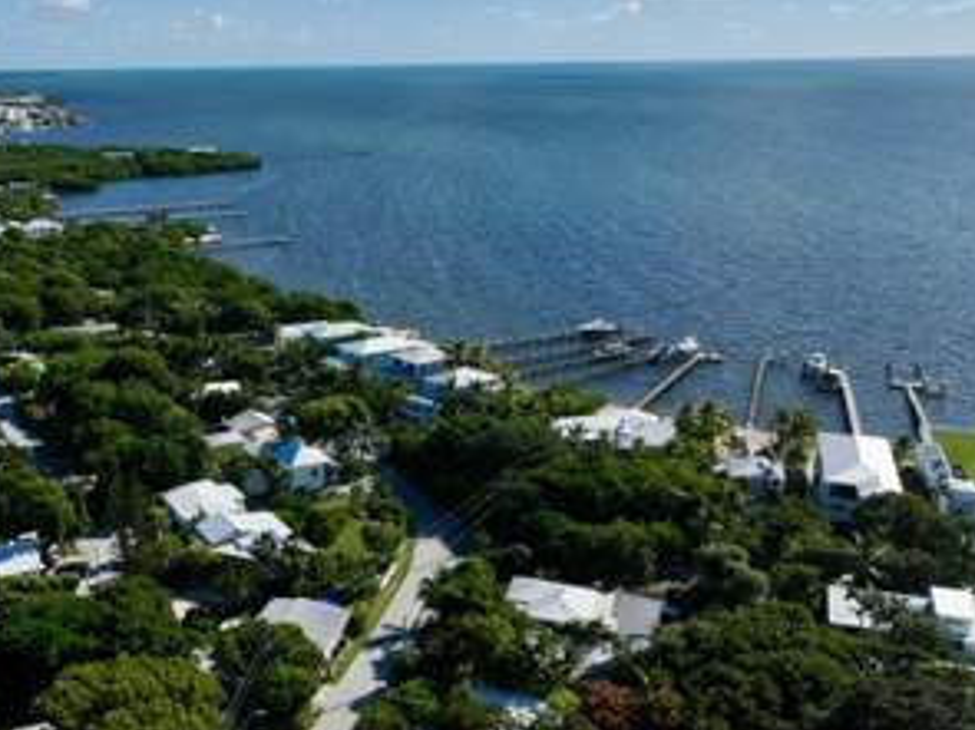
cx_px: 274
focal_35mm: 39
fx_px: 1098
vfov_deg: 36.7
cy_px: 428
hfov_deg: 46.6
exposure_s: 1/5000
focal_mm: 12.29
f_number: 2.8
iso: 130
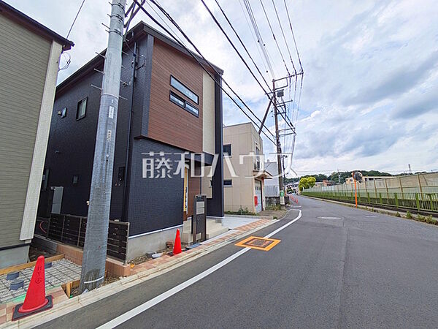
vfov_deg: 85.7
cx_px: 219
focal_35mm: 14
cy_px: 164
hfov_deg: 102.1
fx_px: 177
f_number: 2.2
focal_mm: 1.83
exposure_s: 1/5076
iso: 51
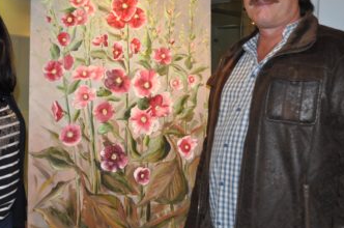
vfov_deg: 28.5
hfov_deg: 41.7
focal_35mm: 47
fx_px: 448
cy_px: 89
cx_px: 128
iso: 800
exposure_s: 1/60
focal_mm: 20
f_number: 3.8
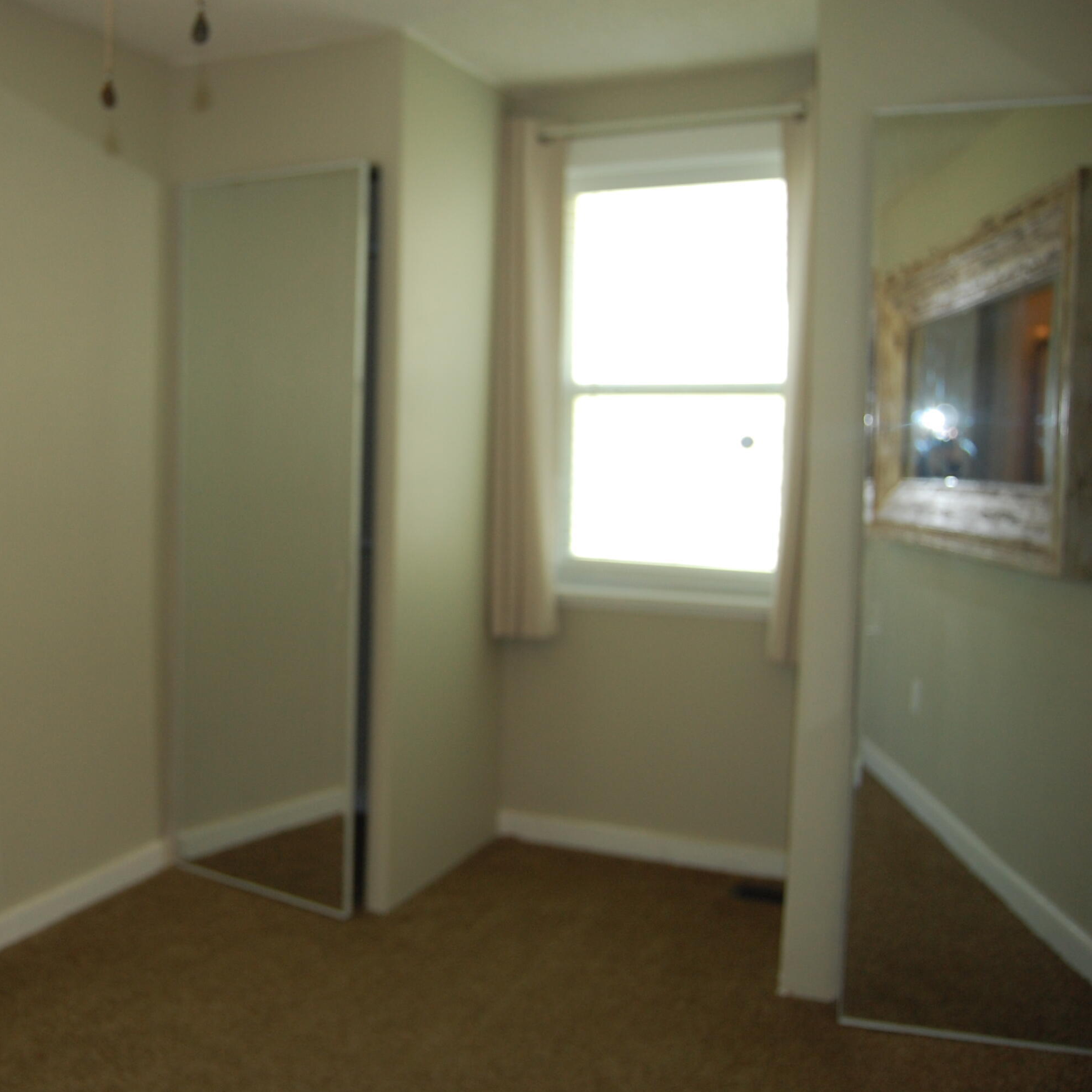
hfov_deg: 45.5
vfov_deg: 47.2
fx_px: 1249
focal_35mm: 35
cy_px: 554
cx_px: 263
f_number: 3.5
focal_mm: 18
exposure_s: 1/60
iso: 400
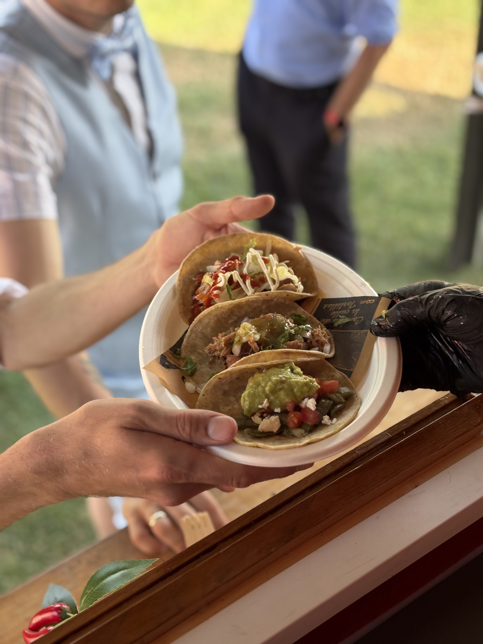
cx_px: 242
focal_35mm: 52
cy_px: 322
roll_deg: +3.0
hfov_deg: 28.0
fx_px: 967
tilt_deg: -40.4
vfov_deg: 36.8
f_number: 1.6
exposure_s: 1/205
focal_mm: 5.96
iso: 40
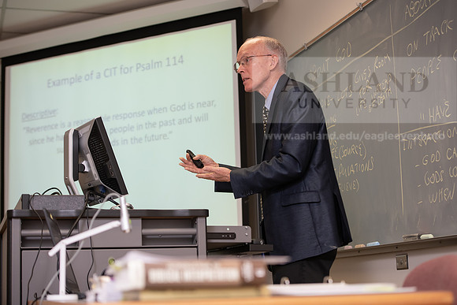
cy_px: 152
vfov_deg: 19.5
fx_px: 889
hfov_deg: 28.8
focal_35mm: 70
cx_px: 228
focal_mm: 70
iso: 800
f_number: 3.5
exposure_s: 1/200
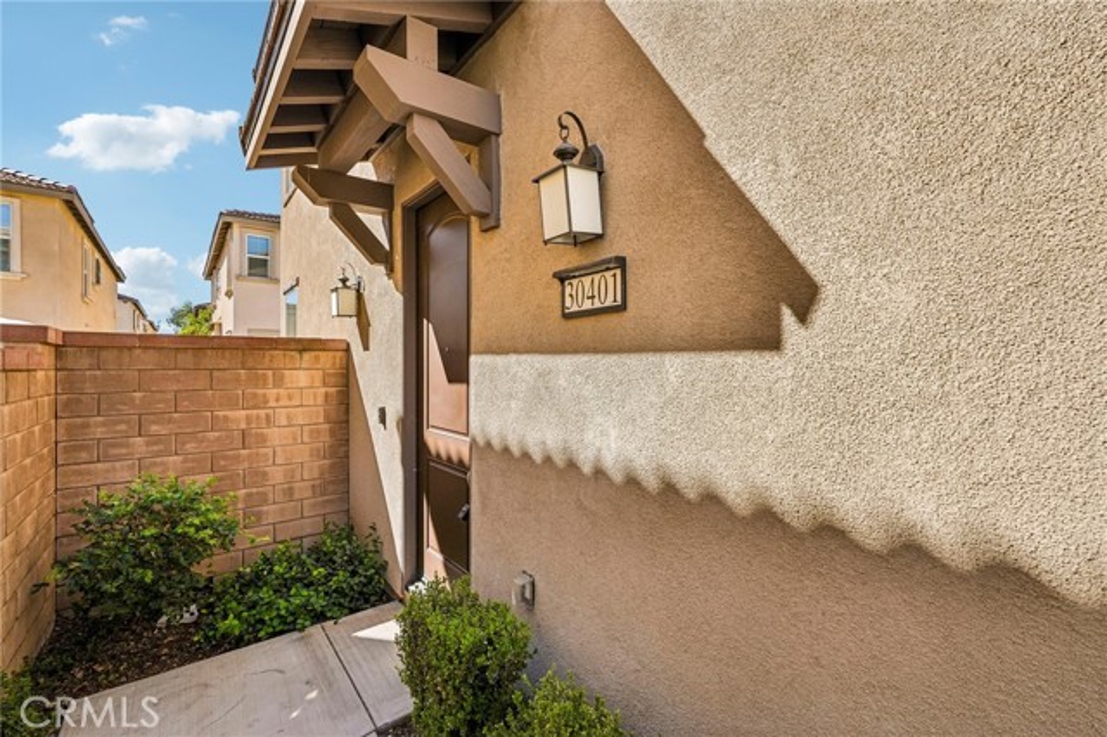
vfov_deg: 73.7
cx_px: 554
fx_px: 492
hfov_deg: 96.8
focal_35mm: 16
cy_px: 368
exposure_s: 1/350
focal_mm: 16
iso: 320
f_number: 8
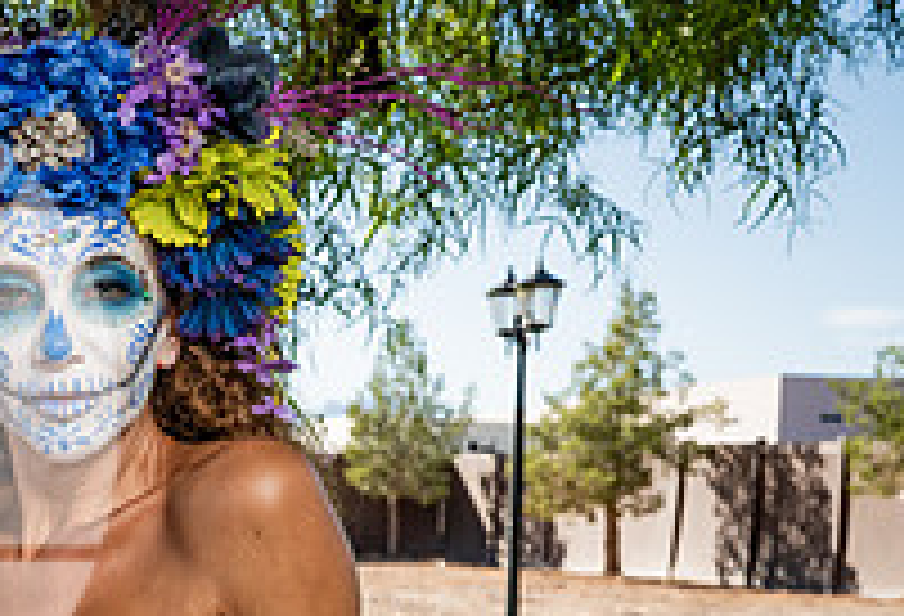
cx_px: -266
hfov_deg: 17.8
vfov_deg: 12.8
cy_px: 659
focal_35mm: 107
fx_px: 2705
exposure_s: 1/200
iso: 64
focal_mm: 35
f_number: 7.1
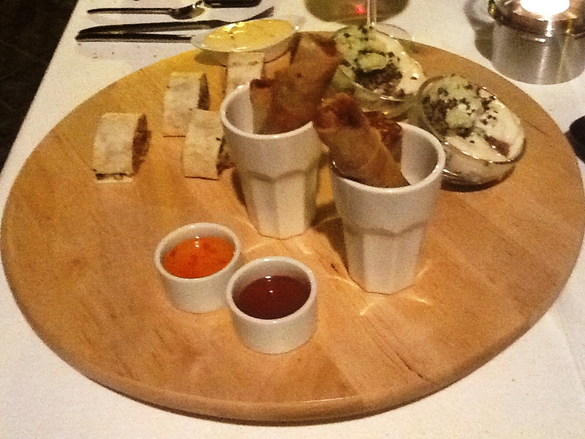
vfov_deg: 44.2
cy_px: 220
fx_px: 541
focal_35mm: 32
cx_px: 292
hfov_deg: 56.8
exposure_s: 1/15
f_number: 2.4
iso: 500
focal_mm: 2.03
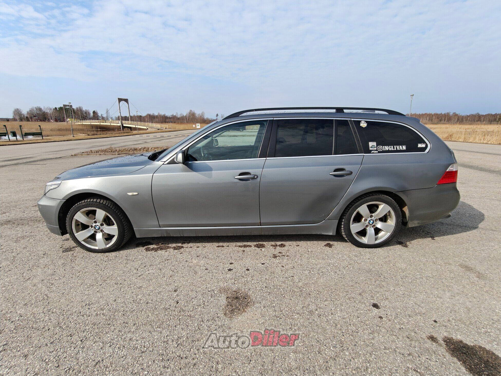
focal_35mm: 16
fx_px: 232
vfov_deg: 78.1
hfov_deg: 94.5
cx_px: 250
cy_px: 188
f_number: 2
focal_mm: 2.31
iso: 50
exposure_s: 1/1435
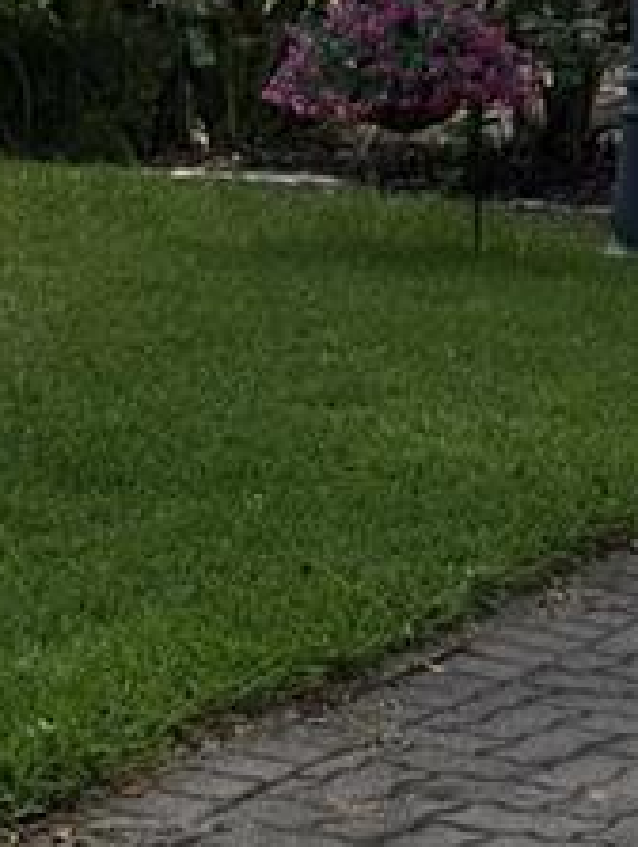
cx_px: 505
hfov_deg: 9.0
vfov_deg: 11.5
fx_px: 4043
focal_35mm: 165
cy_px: -418
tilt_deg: +3.1
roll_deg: -1.0
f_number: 1.78
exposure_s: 1/5208
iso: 64
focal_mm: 6.76
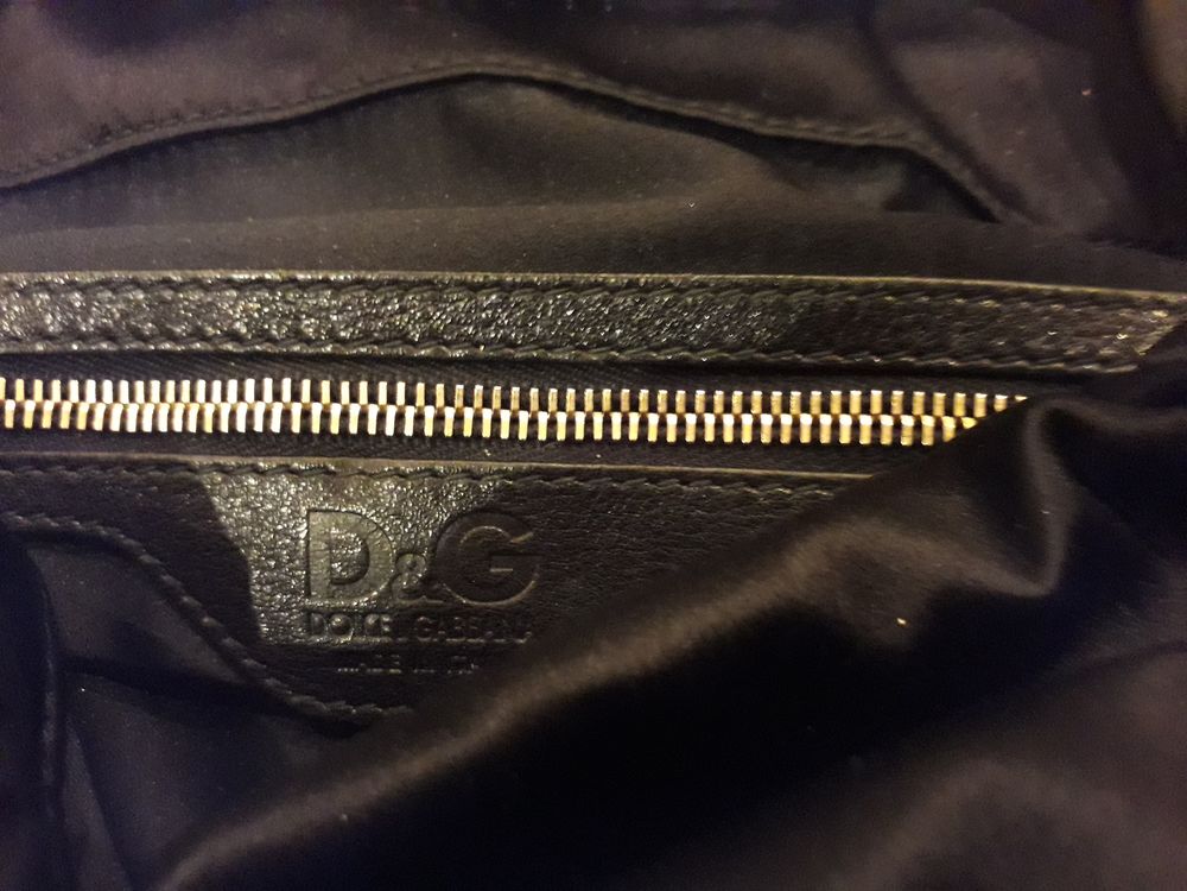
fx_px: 926
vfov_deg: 51.4
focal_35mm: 27
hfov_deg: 65.3
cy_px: 446
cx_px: 594
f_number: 1.9
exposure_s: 1/10
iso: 800
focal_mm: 3.6
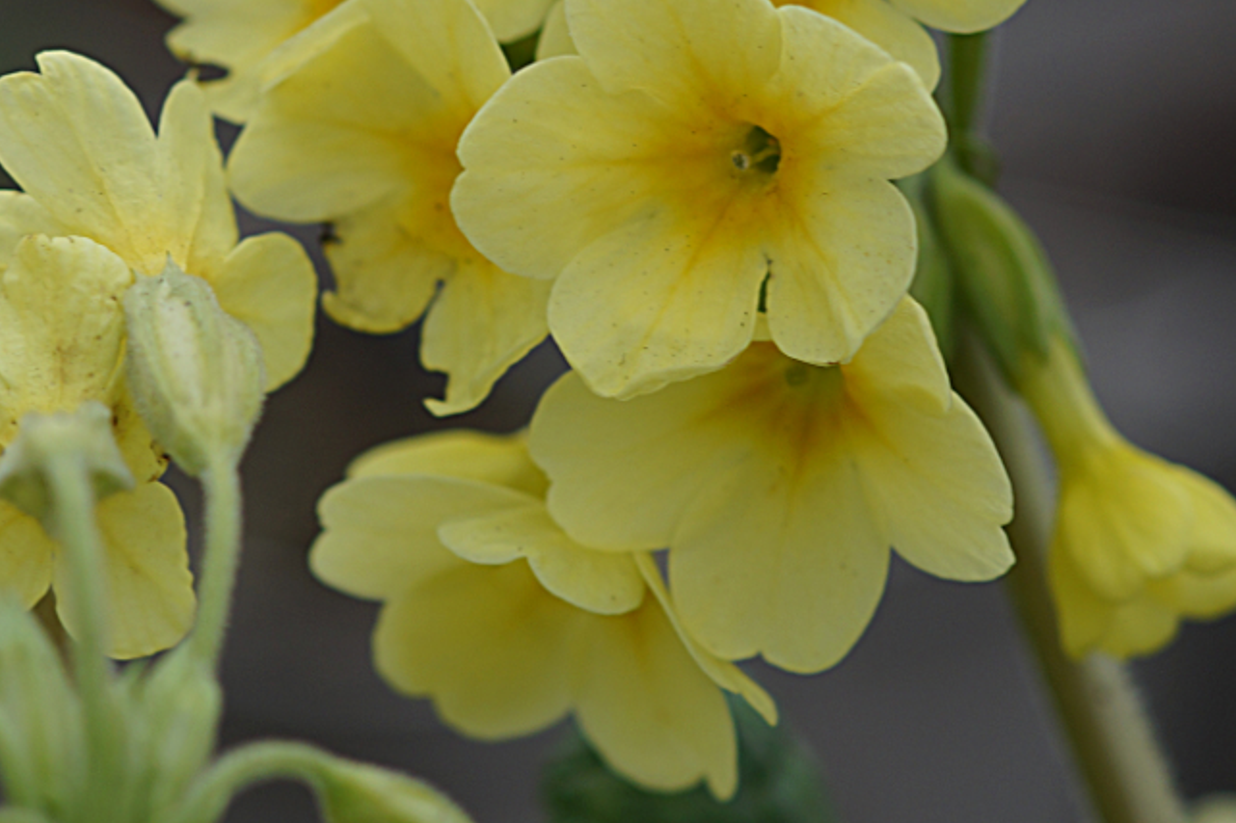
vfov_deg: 4.9
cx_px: 671
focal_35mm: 281
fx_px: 9645
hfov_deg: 7.3
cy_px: 116
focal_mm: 100
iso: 100
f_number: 5
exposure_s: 1/160
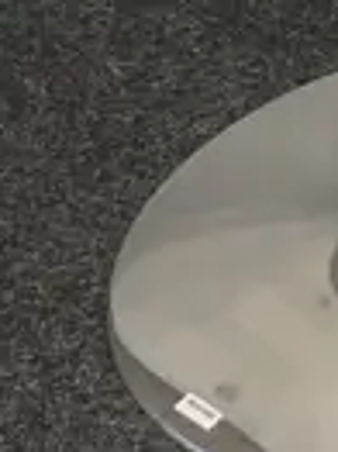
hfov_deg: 6.4
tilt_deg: -22.8
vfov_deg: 8.5
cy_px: -524
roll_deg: +1.8
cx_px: 893
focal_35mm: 219
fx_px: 2856
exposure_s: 1/50
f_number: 1.8
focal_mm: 3.99
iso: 80
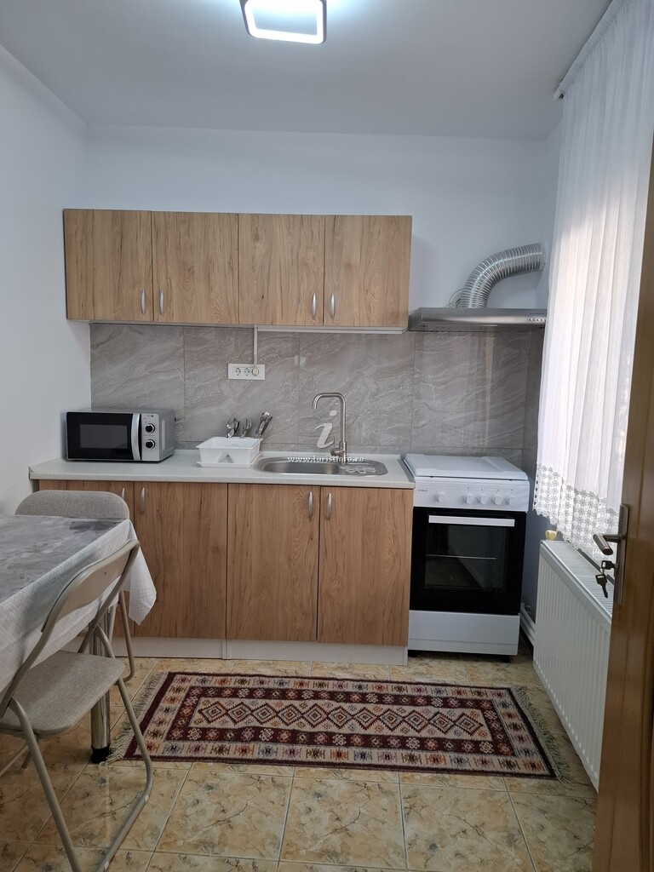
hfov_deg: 58.9
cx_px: 327
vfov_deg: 73.9
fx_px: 579
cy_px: 436
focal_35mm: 23
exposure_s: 1/120
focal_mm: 5.54
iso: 100
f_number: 1.8
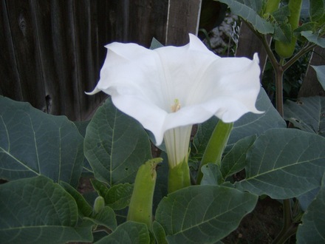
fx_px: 338
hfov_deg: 51.4
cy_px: 122
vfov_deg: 39.7
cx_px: 162
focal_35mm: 36
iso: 168
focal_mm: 6
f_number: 2.8
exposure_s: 1/64
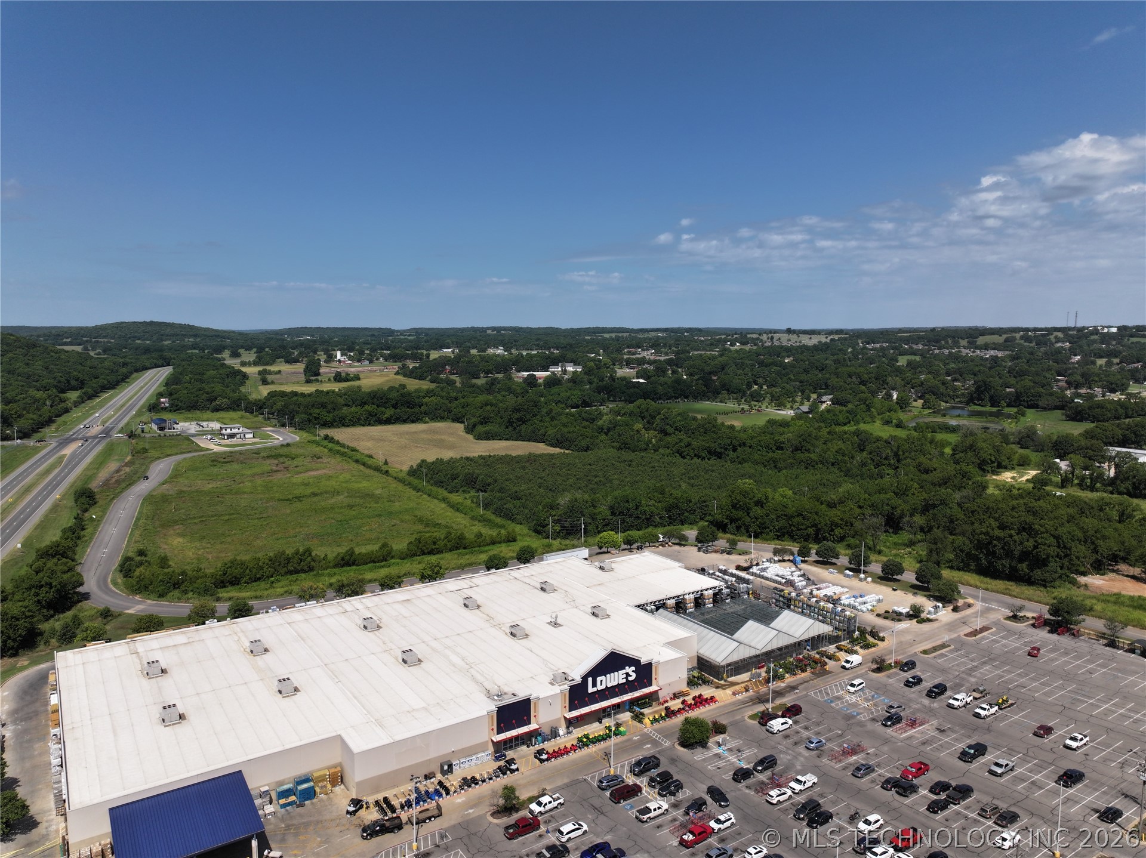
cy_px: 429
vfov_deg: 56.8
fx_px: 794
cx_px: 573
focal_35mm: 24
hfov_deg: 71.6
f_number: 2.8
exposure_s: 1/50
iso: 110
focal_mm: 12.29
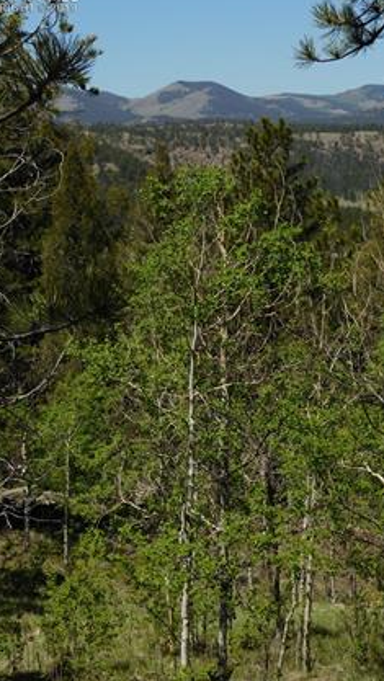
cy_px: 372
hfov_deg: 13.6
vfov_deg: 23.9
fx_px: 1609
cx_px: 258
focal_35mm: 89
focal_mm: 12.6
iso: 125
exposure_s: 1/1250
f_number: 4.3
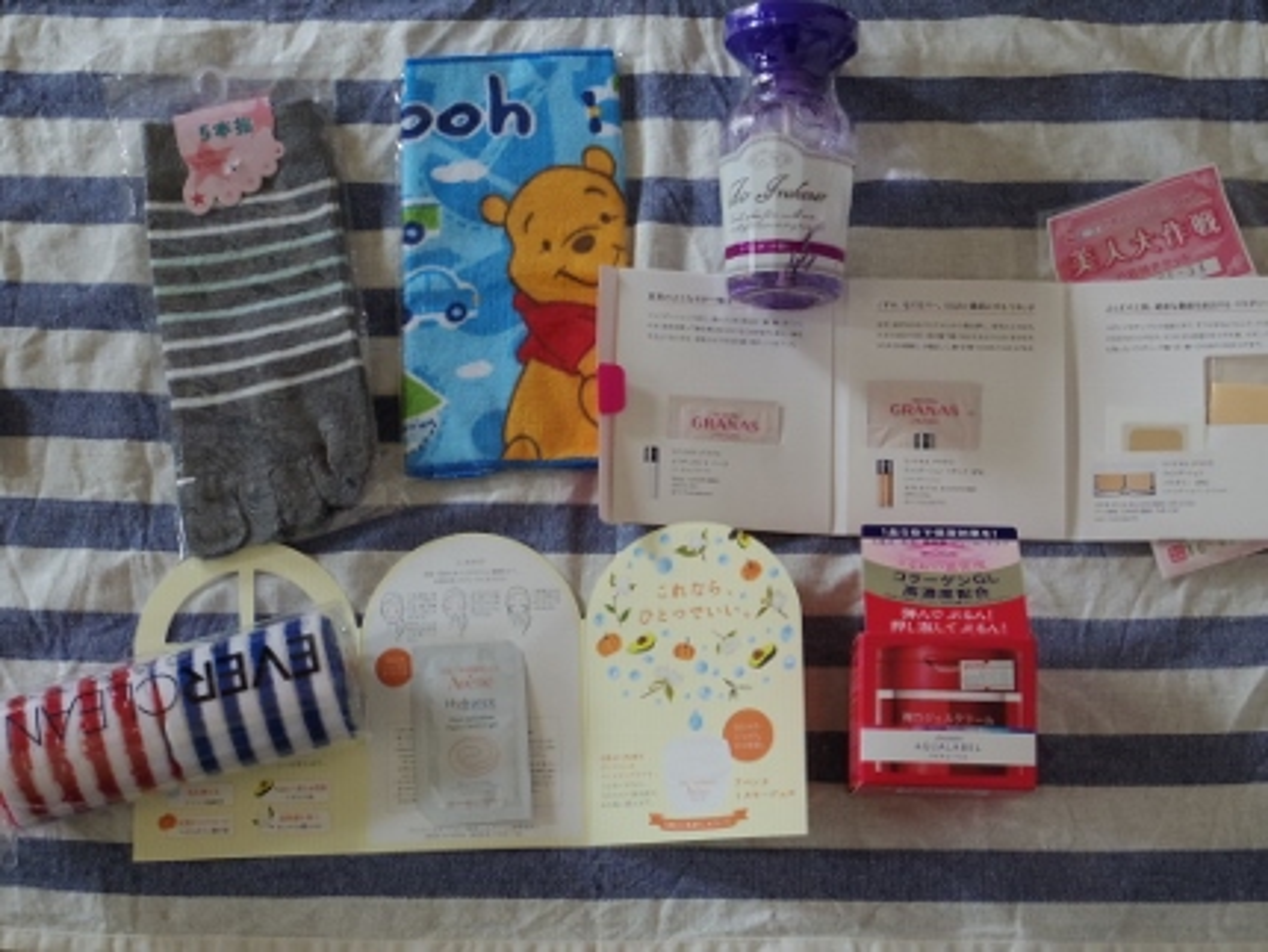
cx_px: 634
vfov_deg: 24.8
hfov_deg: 32.7
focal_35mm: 59
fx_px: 2162
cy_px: 476
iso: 800
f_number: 8
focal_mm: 12.8
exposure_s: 1/15
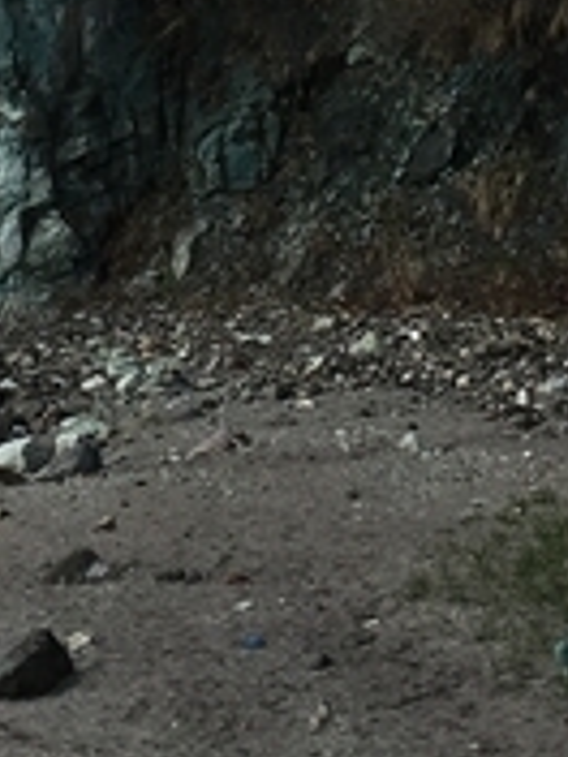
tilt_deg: +11.7
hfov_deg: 8.7
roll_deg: -0.1
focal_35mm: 169
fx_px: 3697
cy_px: -748
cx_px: -47
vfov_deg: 10.7
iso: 25
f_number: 2.2
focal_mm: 4.15
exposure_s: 1/2198
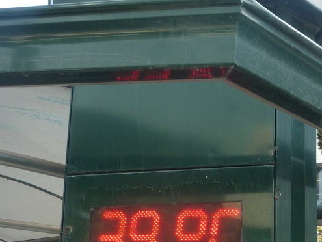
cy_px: 215
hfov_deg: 30.3
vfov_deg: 23.1
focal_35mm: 62
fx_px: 577
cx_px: 262
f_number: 4
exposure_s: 1/100
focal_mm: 5.2
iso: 100
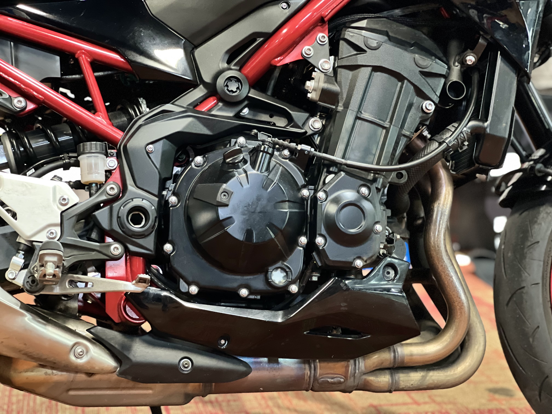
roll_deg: -0.2
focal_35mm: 77
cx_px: 276
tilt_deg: -5.7
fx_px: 1228
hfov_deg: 25.3
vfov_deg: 19.1
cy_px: 207
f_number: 2.8
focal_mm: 9
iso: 800
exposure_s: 1/15
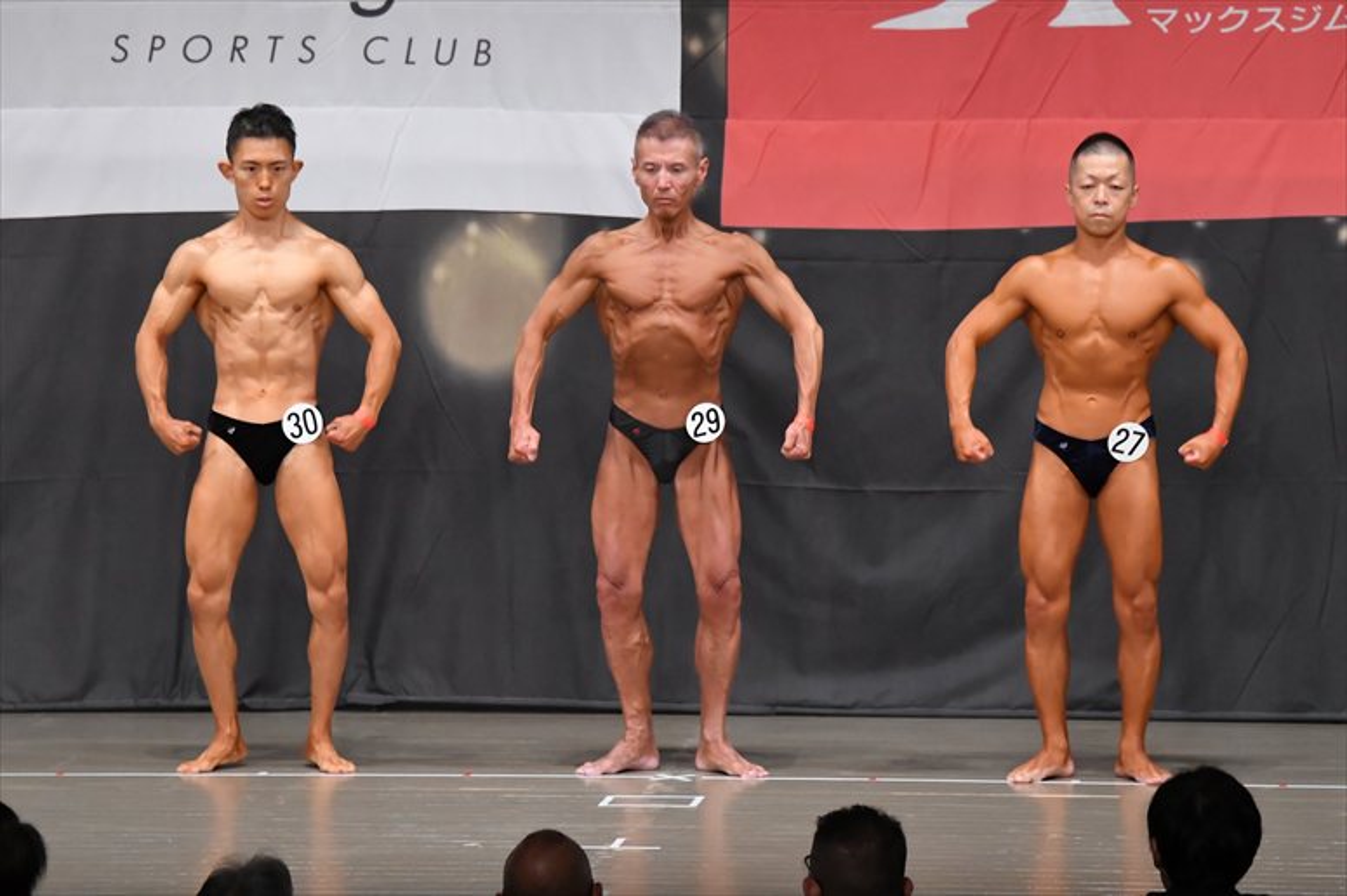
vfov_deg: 6.8
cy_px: 448
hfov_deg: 10.2
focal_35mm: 202
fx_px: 7555
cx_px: 674
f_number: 5.6
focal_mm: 135
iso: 5000
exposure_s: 1/400
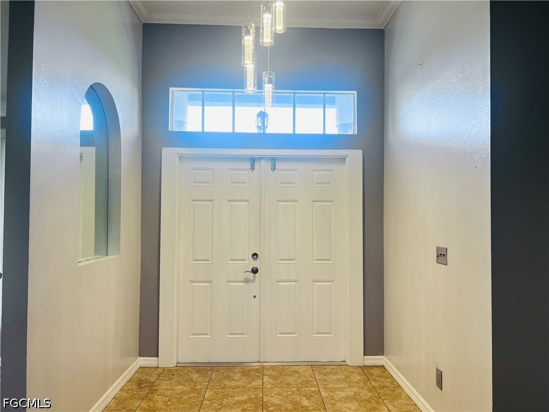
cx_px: 274
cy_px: 206
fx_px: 412
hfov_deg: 67.3
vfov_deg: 53.1
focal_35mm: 26
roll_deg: -0.3
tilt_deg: +0.8
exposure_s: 1/120
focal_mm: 5.7
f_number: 1.5
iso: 50
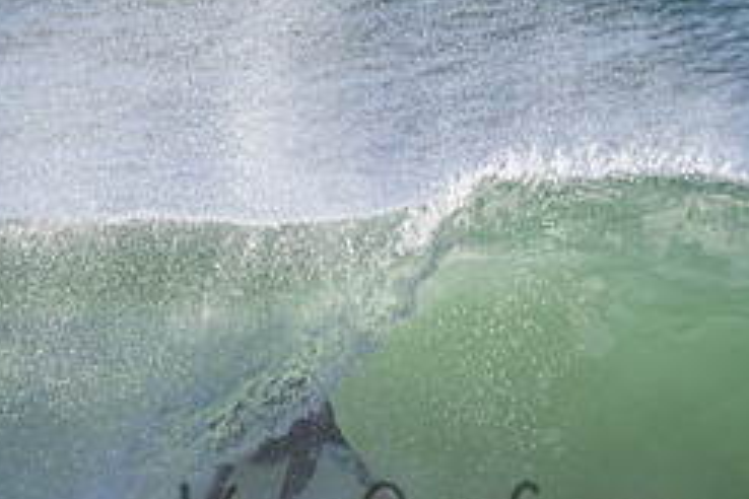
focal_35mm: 1885
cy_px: 504
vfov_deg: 0.7
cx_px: 493
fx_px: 39215
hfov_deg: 1.1
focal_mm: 800
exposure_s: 1/2000
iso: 800
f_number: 11
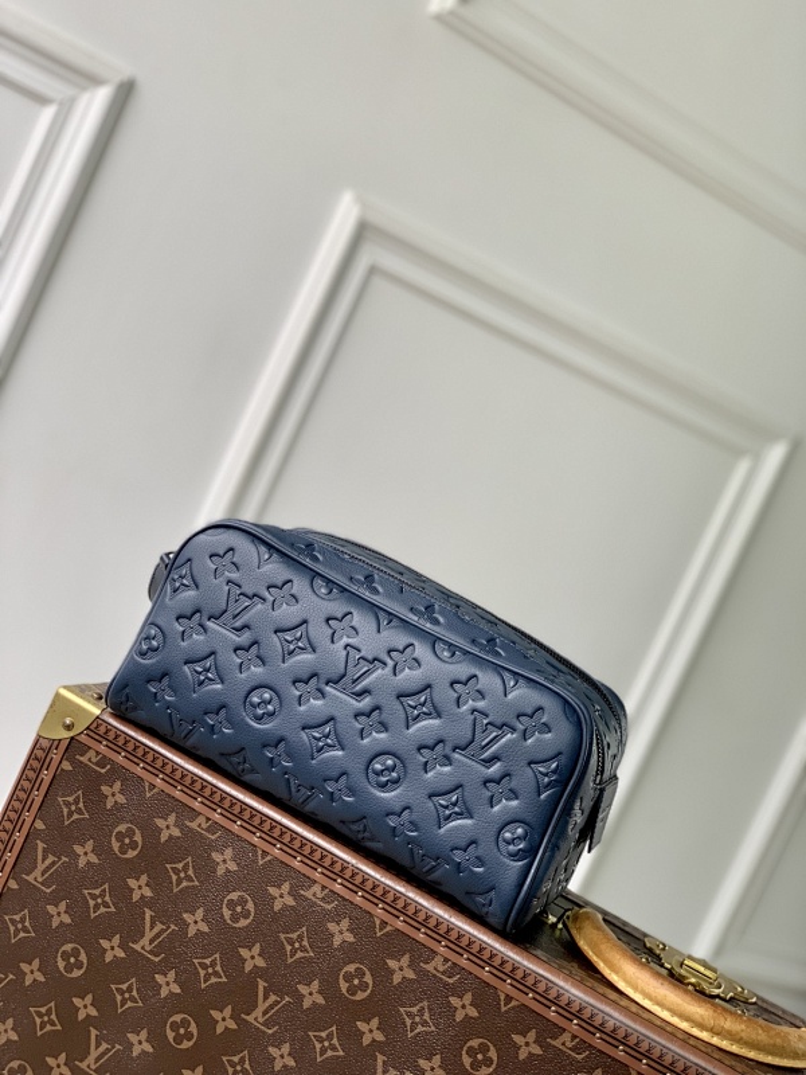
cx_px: 403
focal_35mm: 52
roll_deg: -24.6
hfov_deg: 28.0
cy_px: 538
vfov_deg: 36.8
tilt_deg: -4.1
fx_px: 1614
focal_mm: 6
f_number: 2.4
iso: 32
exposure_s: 1/122
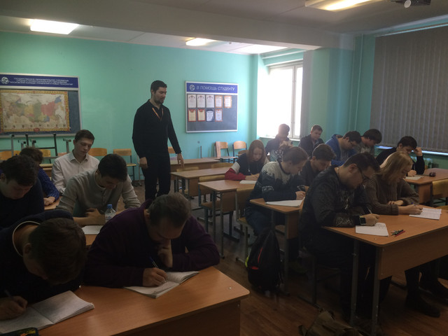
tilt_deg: -8.8
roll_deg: +0.6
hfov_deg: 61.7
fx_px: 375
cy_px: 168
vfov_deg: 48.2
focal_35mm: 29
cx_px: 224
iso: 80
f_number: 2.2
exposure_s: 1/33
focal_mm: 4.15
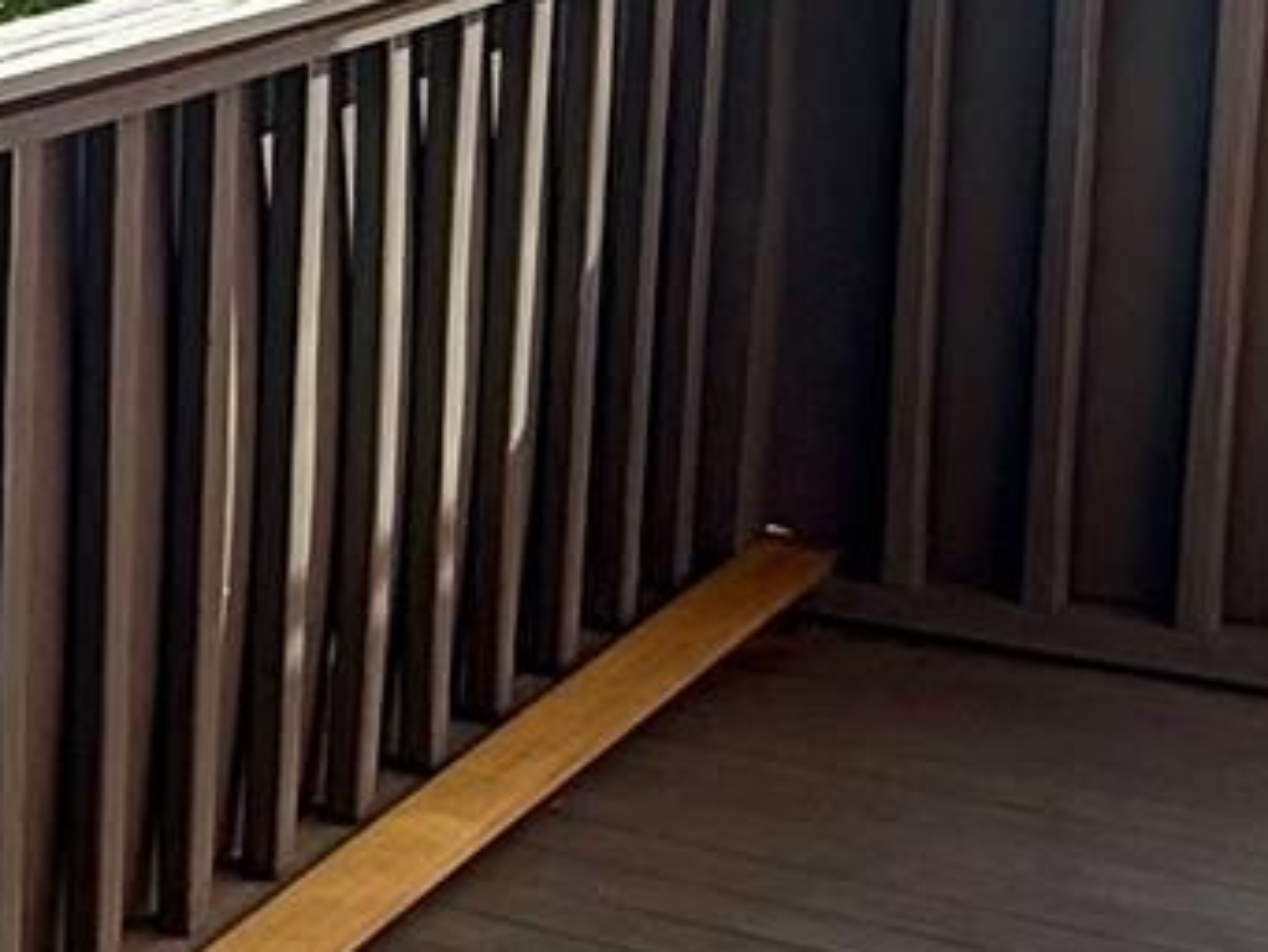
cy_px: 78
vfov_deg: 17.3
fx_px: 3078
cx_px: -472
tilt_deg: -12.1
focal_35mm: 84
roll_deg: +1.8
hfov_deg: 20.8
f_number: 2.2
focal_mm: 2.22
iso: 64
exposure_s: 1/717
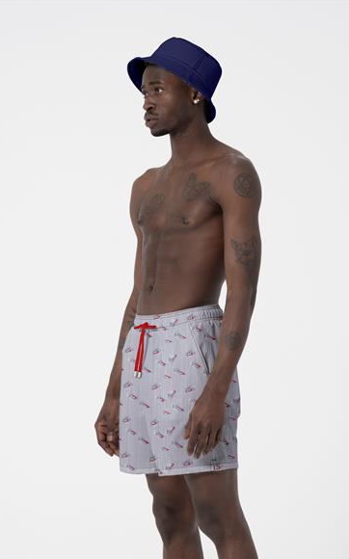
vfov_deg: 18.9
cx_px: 168
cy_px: 279
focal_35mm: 110
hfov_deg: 11.9
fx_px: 1676
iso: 160
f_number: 11
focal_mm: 71.5
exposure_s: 1/160
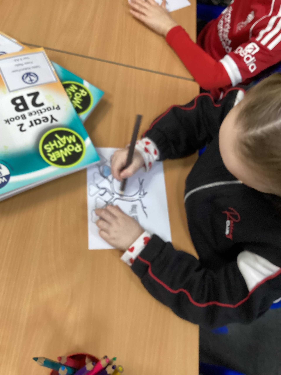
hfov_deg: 45.4
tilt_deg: -63.7
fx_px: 336
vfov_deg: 58.4
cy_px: 188
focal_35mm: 31
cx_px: 140
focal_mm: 3.3
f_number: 2.4
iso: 320
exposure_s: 1/50
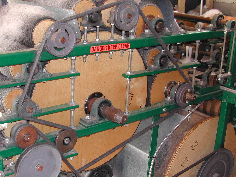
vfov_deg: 28.0
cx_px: 82
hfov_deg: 36.5
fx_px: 354
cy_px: 86
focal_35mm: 52
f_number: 2.8
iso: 100
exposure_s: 1/30
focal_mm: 8
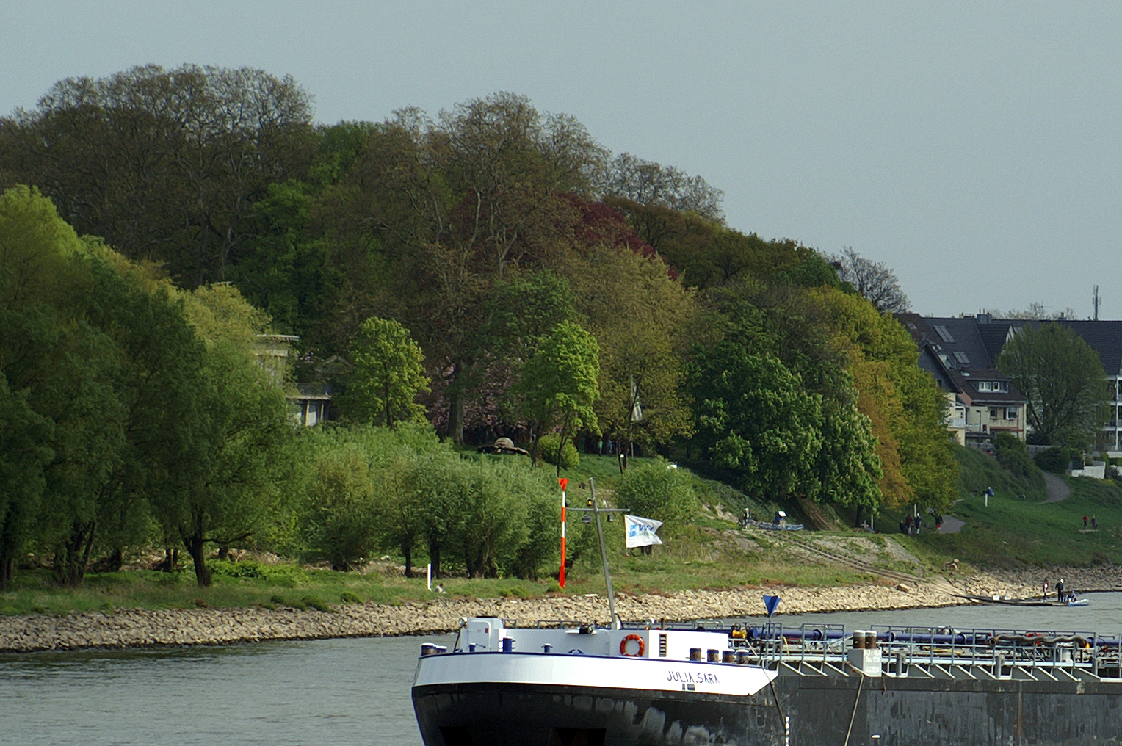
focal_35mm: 443
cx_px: 858
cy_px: 540
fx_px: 13795
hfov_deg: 4.7
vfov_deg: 3.1
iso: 100
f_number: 6.3
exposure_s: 1/500
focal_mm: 150
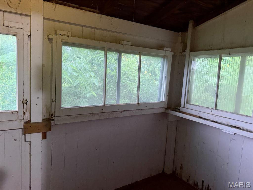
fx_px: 175
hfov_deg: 71.6
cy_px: 95
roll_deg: -2.1
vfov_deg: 56.8
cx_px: 126
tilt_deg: -5.4
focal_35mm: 24
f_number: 1.78
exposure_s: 1/60
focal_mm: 6.76
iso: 800
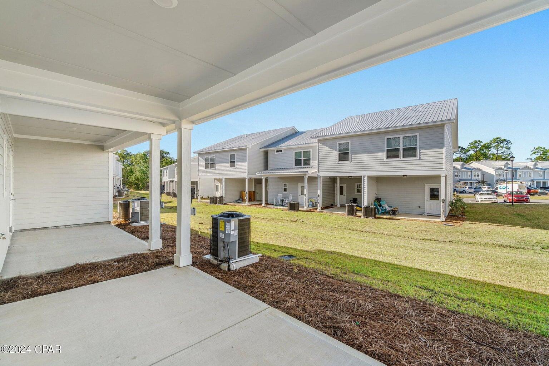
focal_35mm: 15
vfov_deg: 77.3
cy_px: 183
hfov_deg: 100.4
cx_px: 274
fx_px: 229
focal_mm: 10
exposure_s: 1/20
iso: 100
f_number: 9
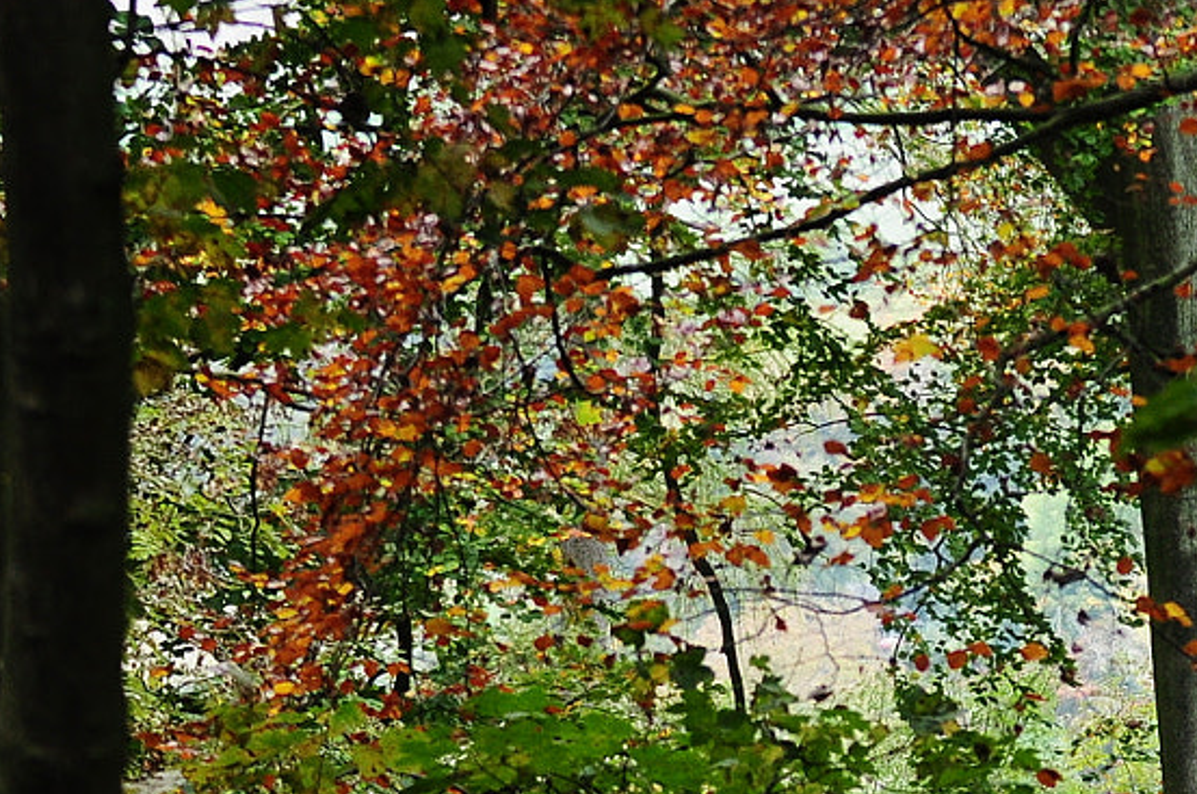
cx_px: 1158
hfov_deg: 6.8
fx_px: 10093
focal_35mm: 304
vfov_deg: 4.5
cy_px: 823
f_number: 2.8
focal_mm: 70
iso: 500
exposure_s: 1/160
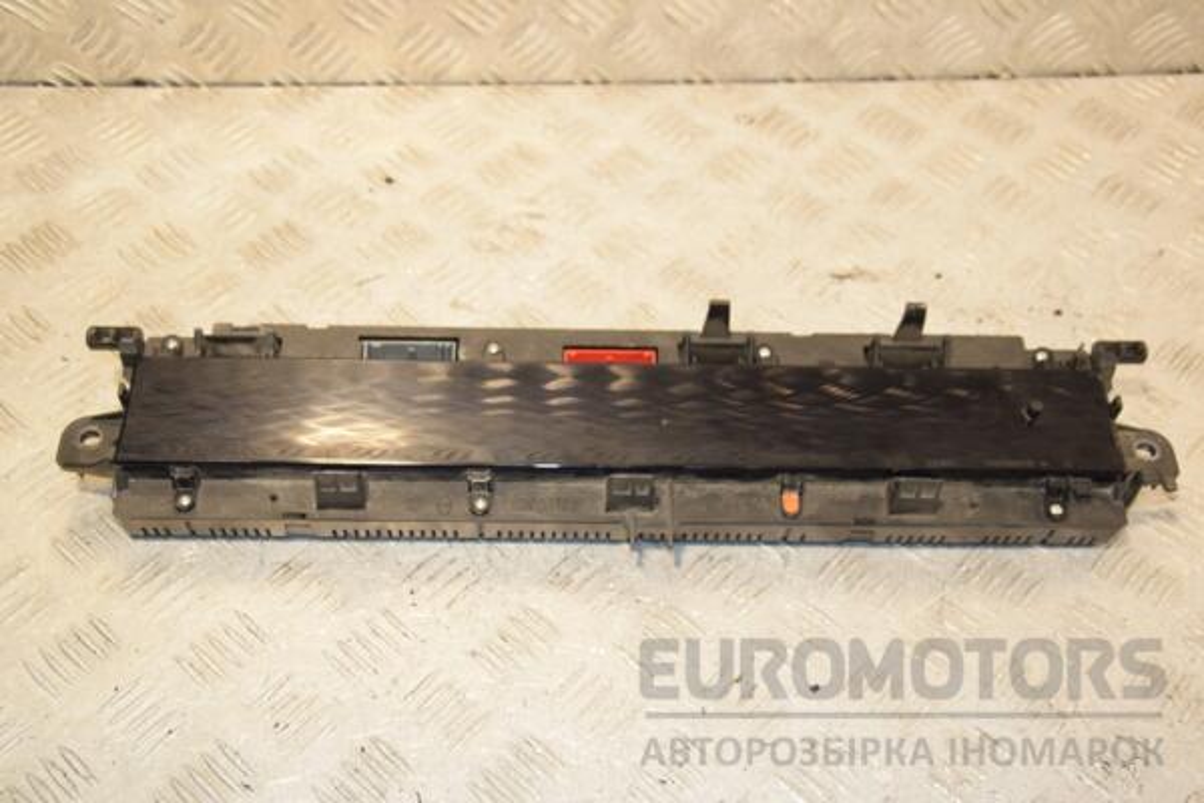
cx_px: 602
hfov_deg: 43.6
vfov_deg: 29.9
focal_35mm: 45
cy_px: 402
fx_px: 1505
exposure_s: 1/200
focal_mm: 30
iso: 800
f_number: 6.3
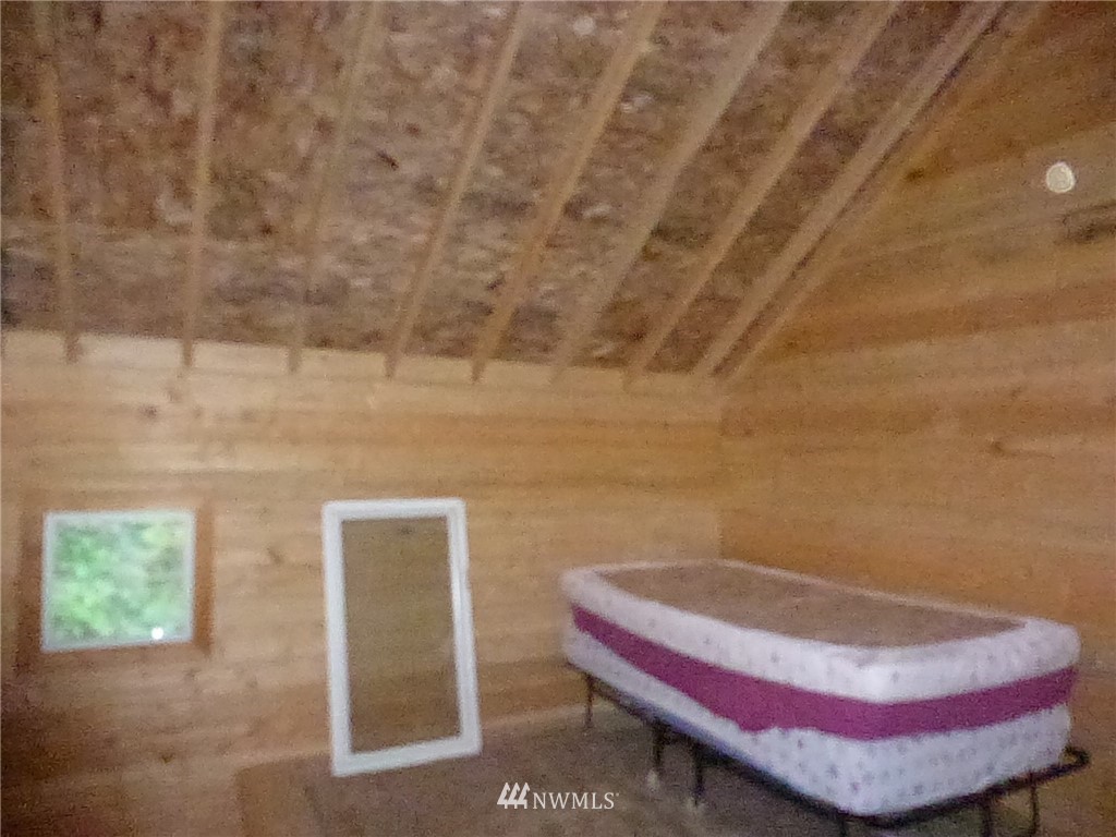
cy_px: 418
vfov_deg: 56.8
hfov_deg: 71.6
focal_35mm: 24
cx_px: 558
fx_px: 774
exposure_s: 1/60
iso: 2500
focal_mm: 4.3
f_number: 3.3
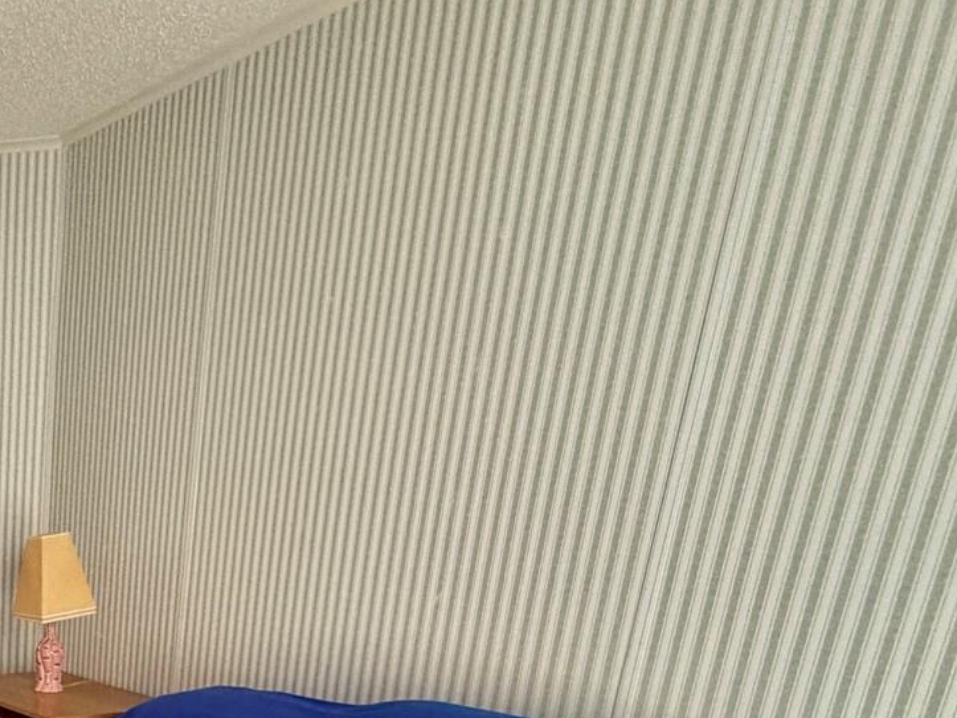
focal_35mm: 31
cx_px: -83
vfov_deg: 38.5
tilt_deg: -15.6
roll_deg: +0.1
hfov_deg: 45.0
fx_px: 857
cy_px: 768
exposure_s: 1/60
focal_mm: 2.22
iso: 400
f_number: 2.2
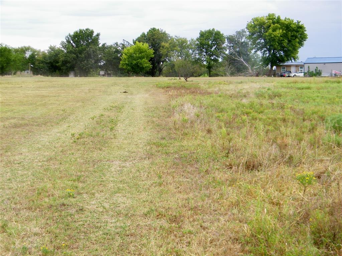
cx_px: 171
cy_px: 128
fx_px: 613
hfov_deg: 31.2
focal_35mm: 62
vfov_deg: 23.7
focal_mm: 11.1
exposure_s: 1/160
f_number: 4.2
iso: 80
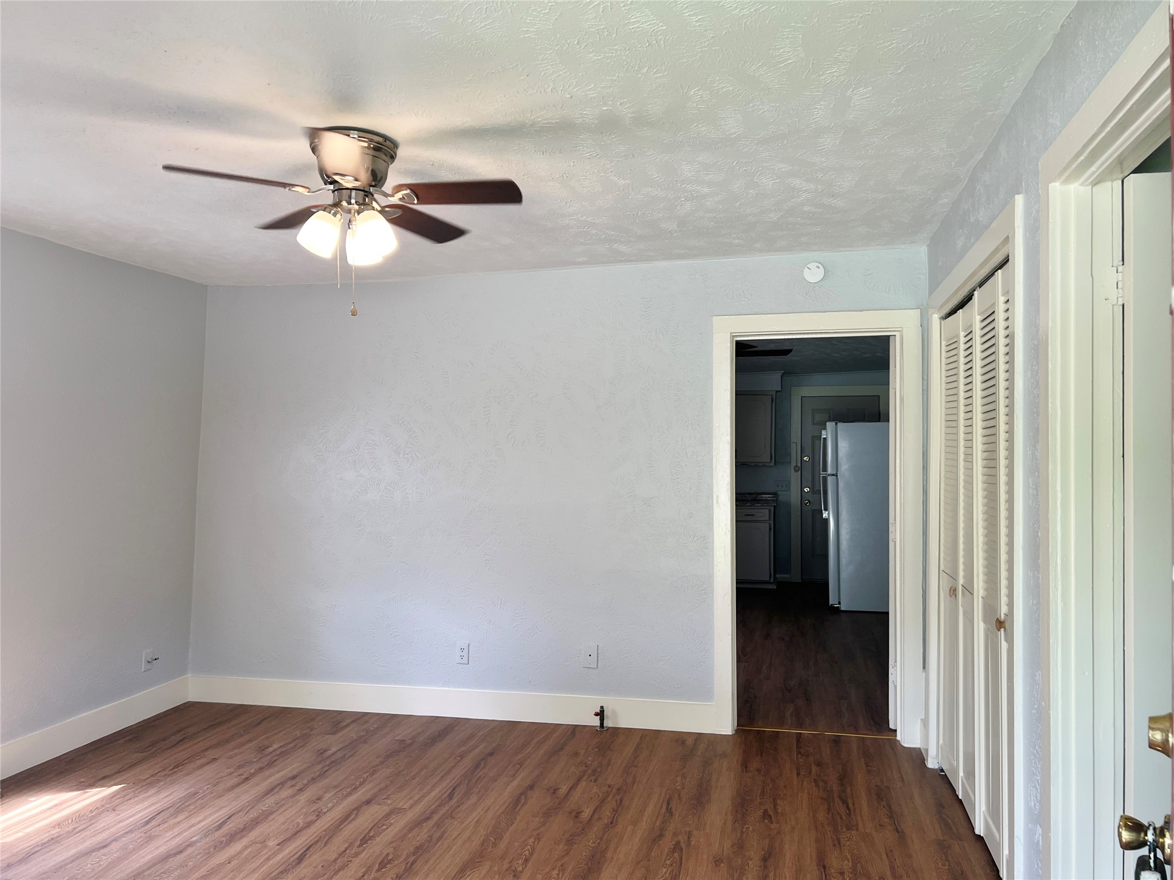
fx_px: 881
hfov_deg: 67.3
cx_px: 587
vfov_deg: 53.0
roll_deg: +0.2
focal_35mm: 26
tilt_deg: +0.4
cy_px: 440
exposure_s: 1/120
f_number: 1.5
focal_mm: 5.7
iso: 64
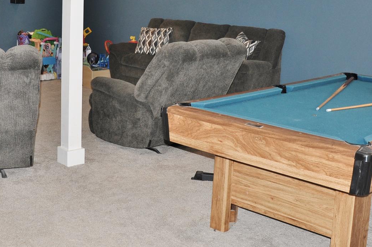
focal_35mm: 53
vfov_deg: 25.1
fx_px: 547
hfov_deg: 37.4
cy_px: 59
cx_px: 146
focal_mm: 18
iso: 200
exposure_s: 1/60
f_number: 5.6
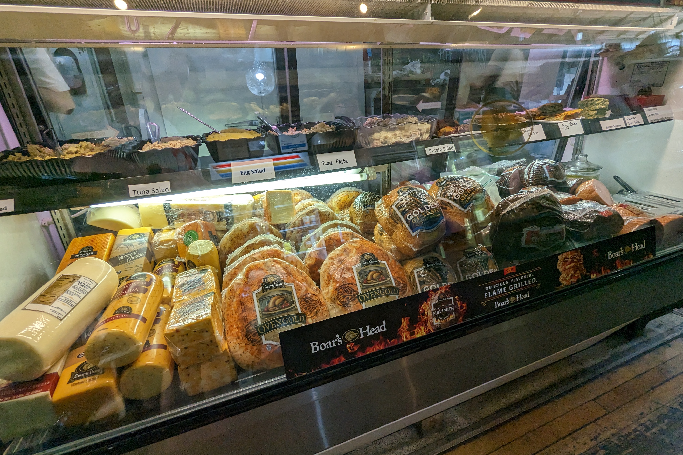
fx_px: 323
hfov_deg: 93.3
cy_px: 220
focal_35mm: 17
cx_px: 342
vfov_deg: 70.4
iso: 203
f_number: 2.2
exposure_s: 1/120
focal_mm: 2.35
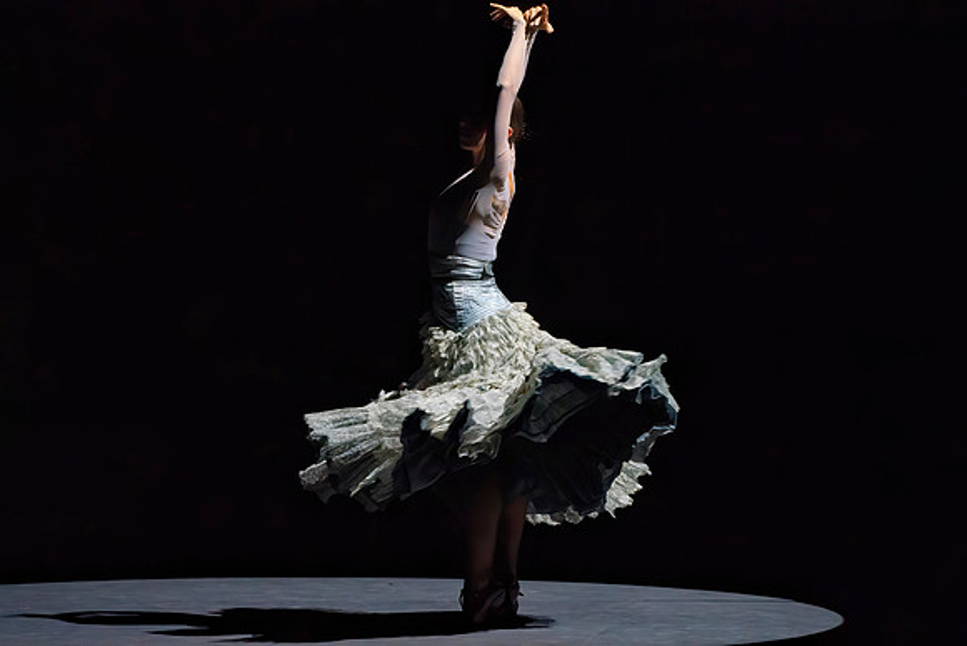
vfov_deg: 3.3
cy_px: 339
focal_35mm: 415
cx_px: 514
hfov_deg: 5.0
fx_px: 11158
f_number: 8
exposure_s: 1/400
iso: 10000
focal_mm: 391
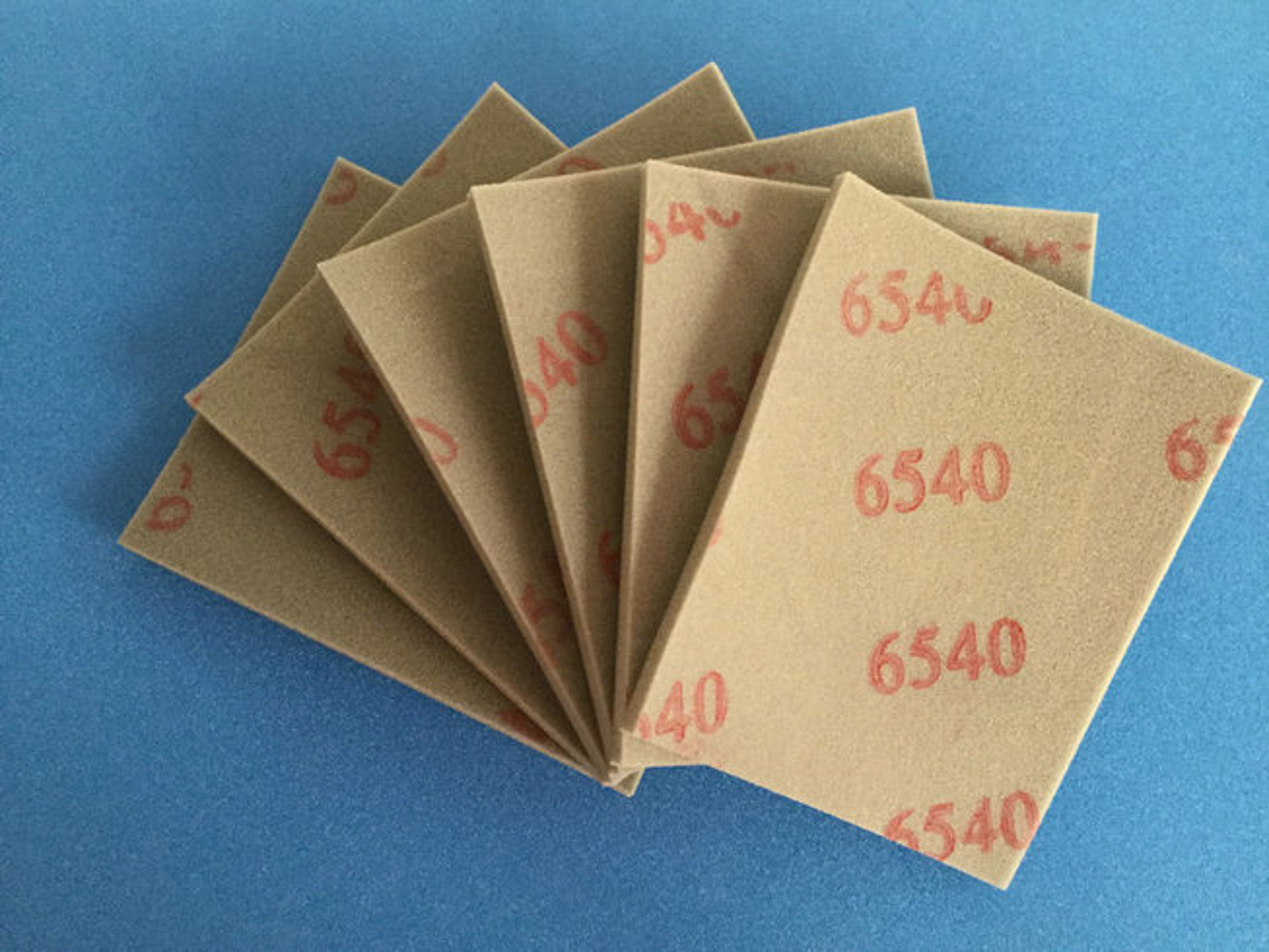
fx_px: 1137
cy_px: 476
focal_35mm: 31
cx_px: 634
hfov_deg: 58.3
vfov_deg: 45.5
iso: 250
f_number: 2.4
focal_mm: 3.3
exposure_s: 1/33
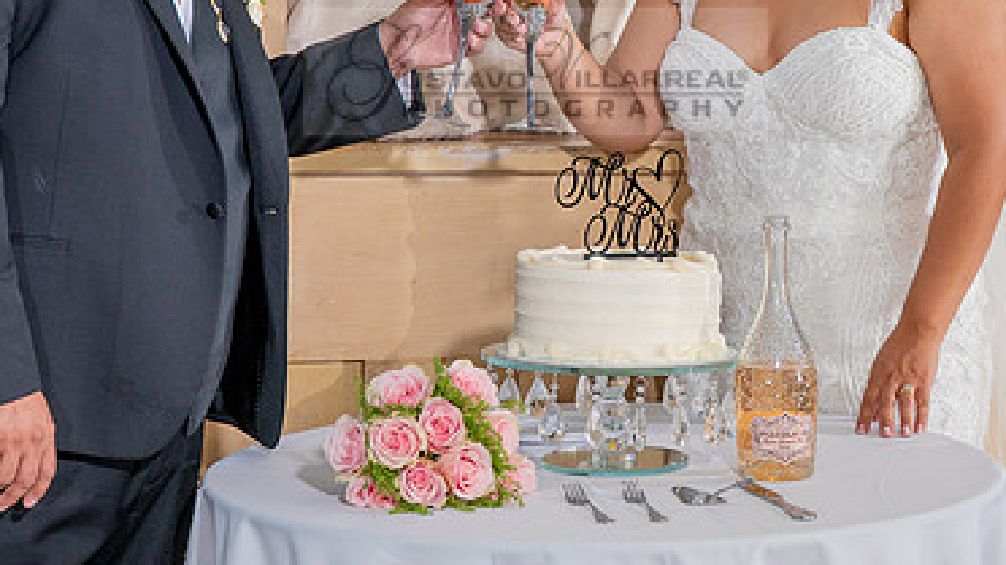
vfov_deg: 9.4
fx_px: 3413
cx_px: 612
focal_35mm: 128
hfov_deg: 16.7
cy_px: 121
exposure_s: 1/200
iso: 1600
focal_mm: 70
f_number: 3.2
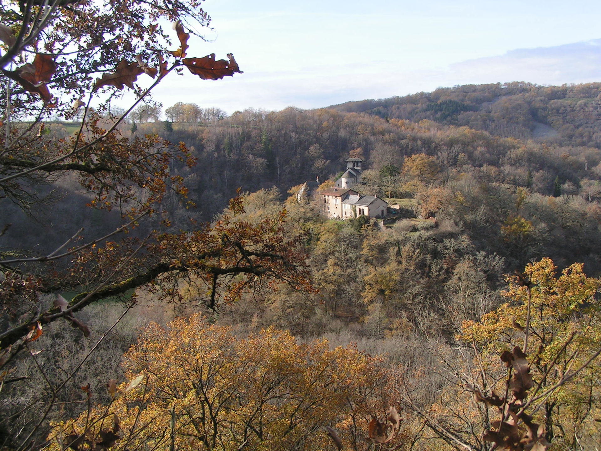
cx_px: 300
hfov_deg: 49.0
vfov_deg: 37.7
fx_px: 660
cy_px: 226
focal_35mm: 38
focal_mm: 5.8
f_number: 5.6
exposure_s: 1/160
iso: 50
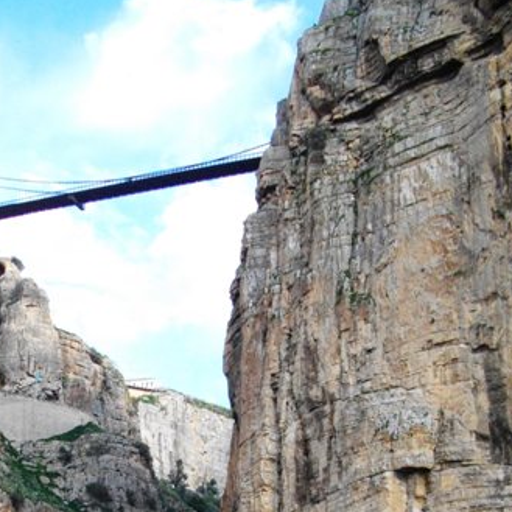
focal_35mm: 64
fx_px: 1071
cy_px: 563
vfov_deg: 25.0
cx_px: 160
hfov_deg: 26.7
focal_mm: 5.7
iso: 100
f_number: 2.9
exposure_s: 1/320
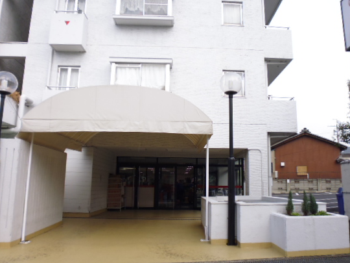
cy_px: 126
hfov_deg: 56.6
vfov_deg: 44.2
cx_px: 199
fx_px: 324
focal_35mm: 32
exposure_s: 1/320
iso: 100
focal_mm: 4.8
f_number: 3
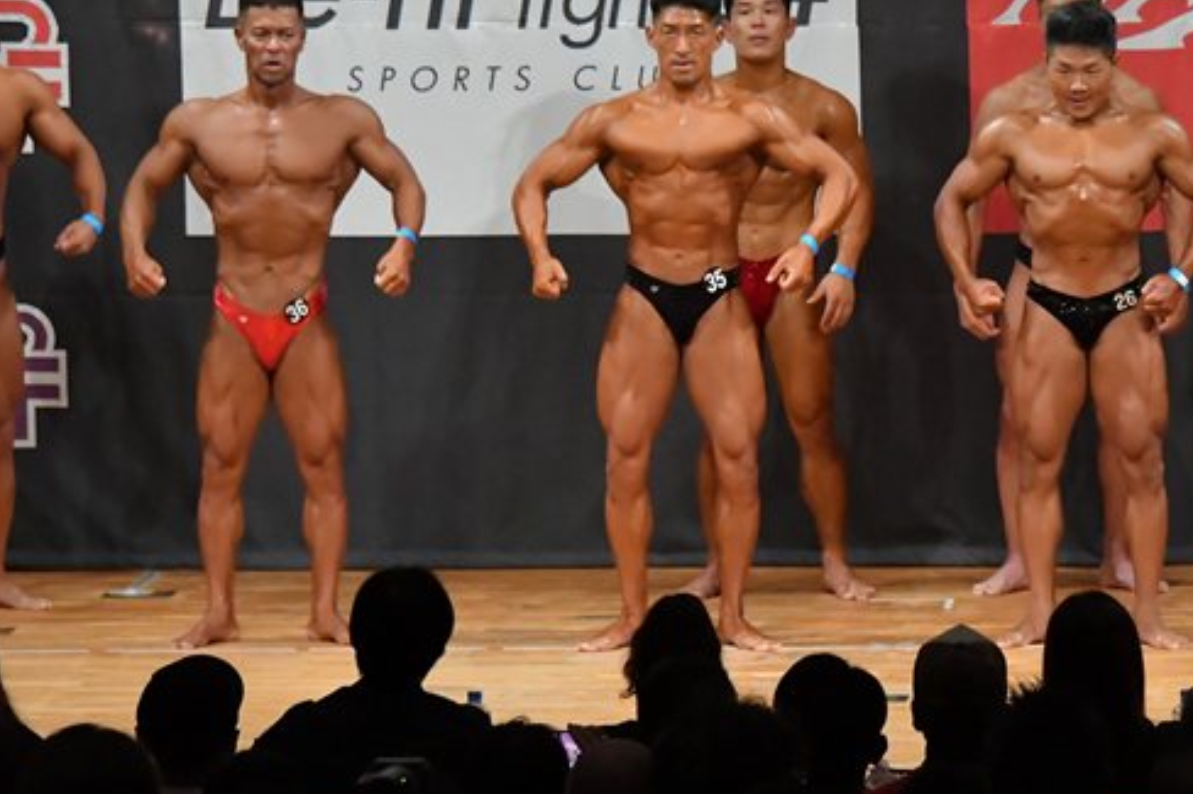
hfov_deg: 7.7
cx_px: 923
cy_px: 308
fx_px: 8845
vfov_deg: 5.1
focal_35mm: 267
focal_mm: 112
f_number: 5.6
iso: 7200
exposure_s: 1/400
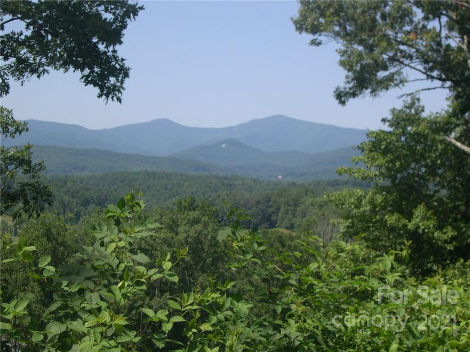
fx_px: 978
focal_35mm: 72
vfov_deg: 20.4
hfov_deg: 27.0
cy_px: 176
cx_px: 235
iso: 100
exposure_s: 1/107
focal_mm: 15.3
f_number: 10.4
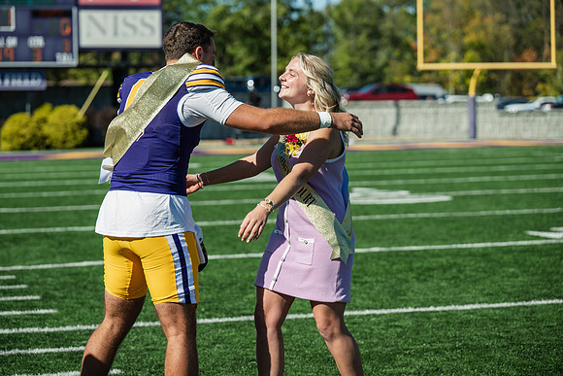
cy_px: 188
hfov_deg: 20.6
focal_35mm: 99
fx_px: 1549
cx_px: 282
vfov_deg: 13.8
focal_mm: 99
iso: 100
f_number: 3.5
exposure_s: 1/1250
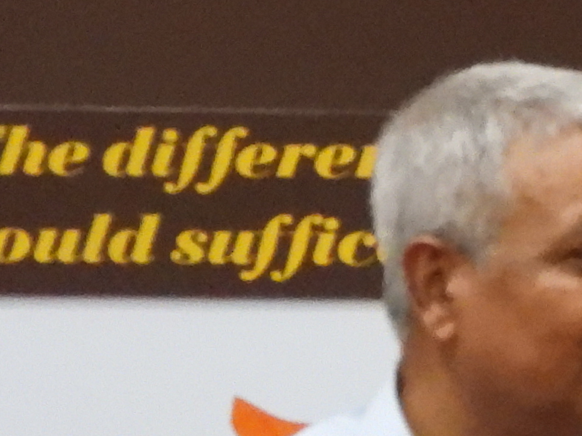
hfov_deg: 2.8
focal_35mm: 715
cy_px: 130
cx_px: 1283
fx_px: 12020
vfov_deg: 2.1
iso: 1600
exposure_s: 1/30
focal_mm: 26.8
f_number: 4.5
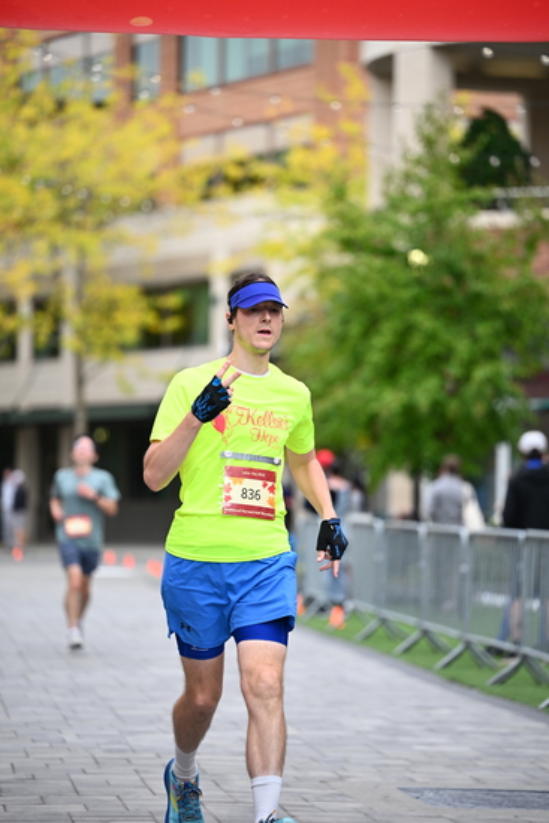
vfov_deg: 14.6
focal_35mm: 140
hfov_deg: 9.8
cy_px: 412
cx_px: 274
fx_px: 3200
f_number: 2.8
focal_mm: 140
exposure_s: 1/2000
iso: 640
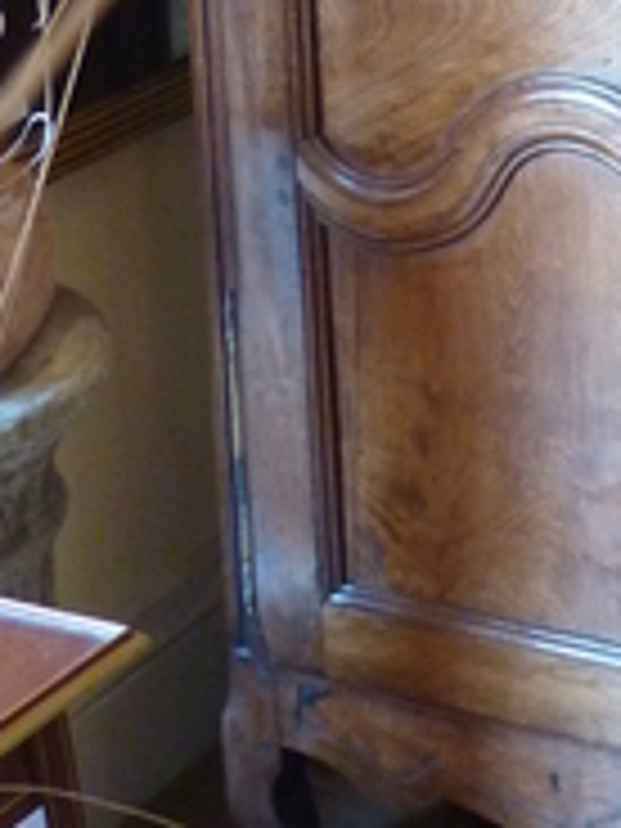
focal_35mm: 105
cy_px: -241
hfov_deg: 13.3
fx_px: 2512
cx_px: 927
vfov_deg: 17.6
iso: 400
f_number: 3.4
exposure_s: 1/13
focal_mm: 4.7
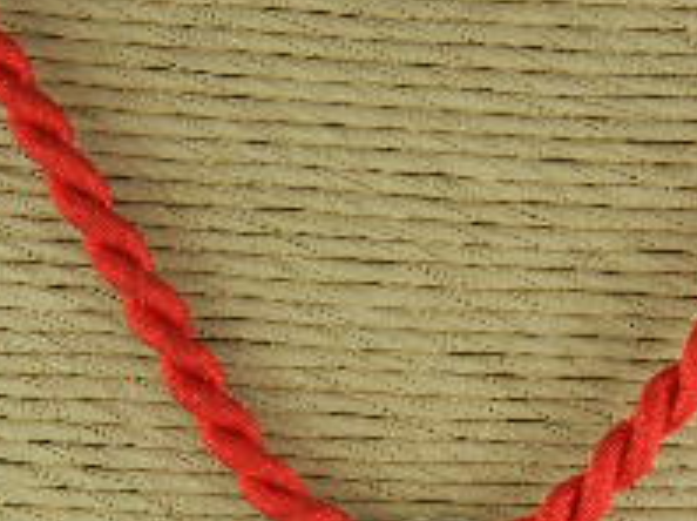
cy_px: 468
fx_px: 1951
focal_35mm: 97
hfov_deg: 20.2
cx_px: 458
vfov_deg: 15.0
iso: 400
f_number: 3.5
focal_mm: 5.4
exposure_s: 1/61.1
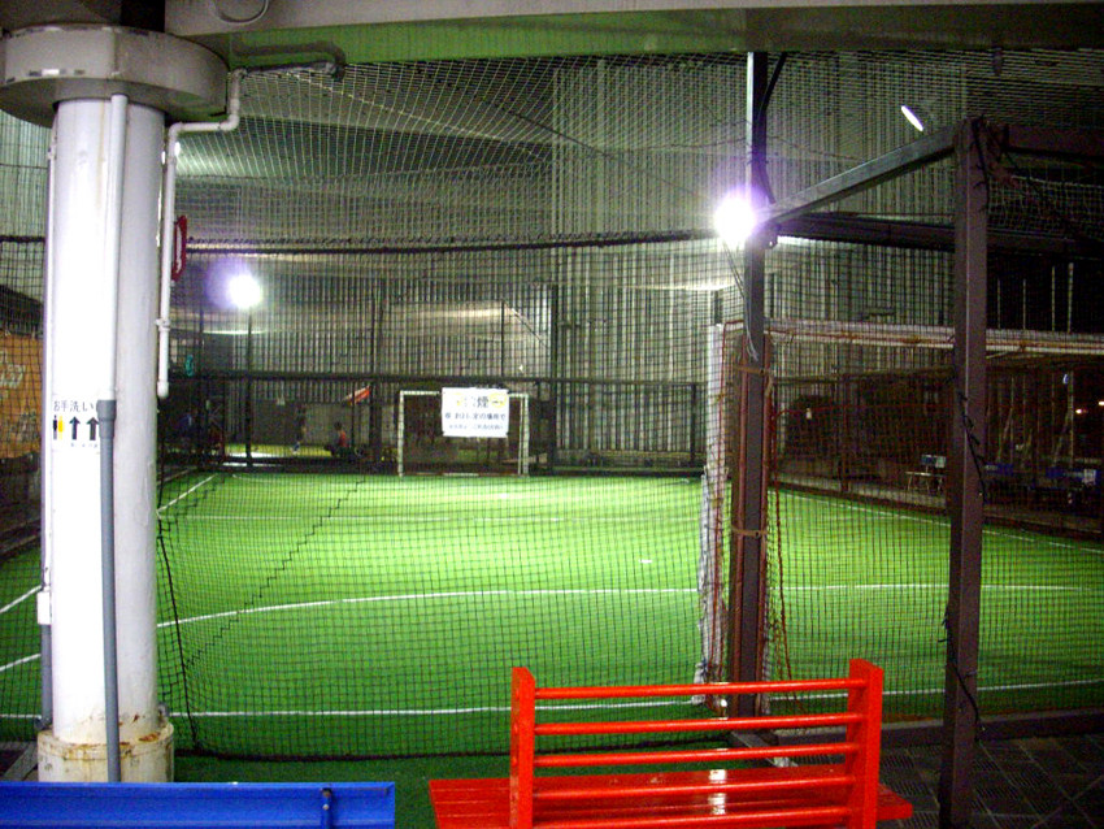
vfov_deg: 38.7
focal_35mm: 37
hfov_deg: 50.1
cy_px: 414
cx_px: 552
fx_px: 1180
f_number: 2.8
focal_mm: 6.2
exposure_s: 1/20
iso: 400
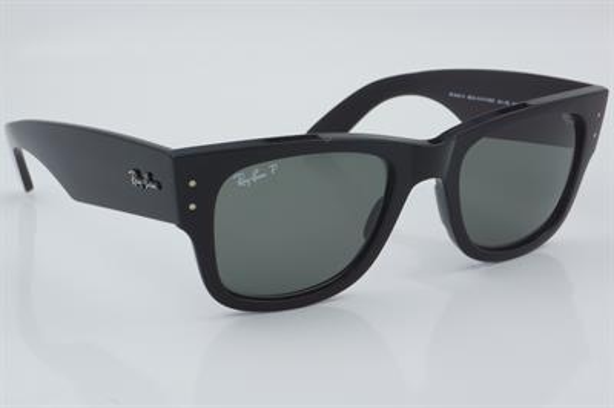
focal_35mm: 75
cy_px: 204
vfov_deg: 18.2
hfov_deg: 27.0
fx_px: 1278
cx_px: 307
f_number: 32
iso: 100
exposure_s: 1/4
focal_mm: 50
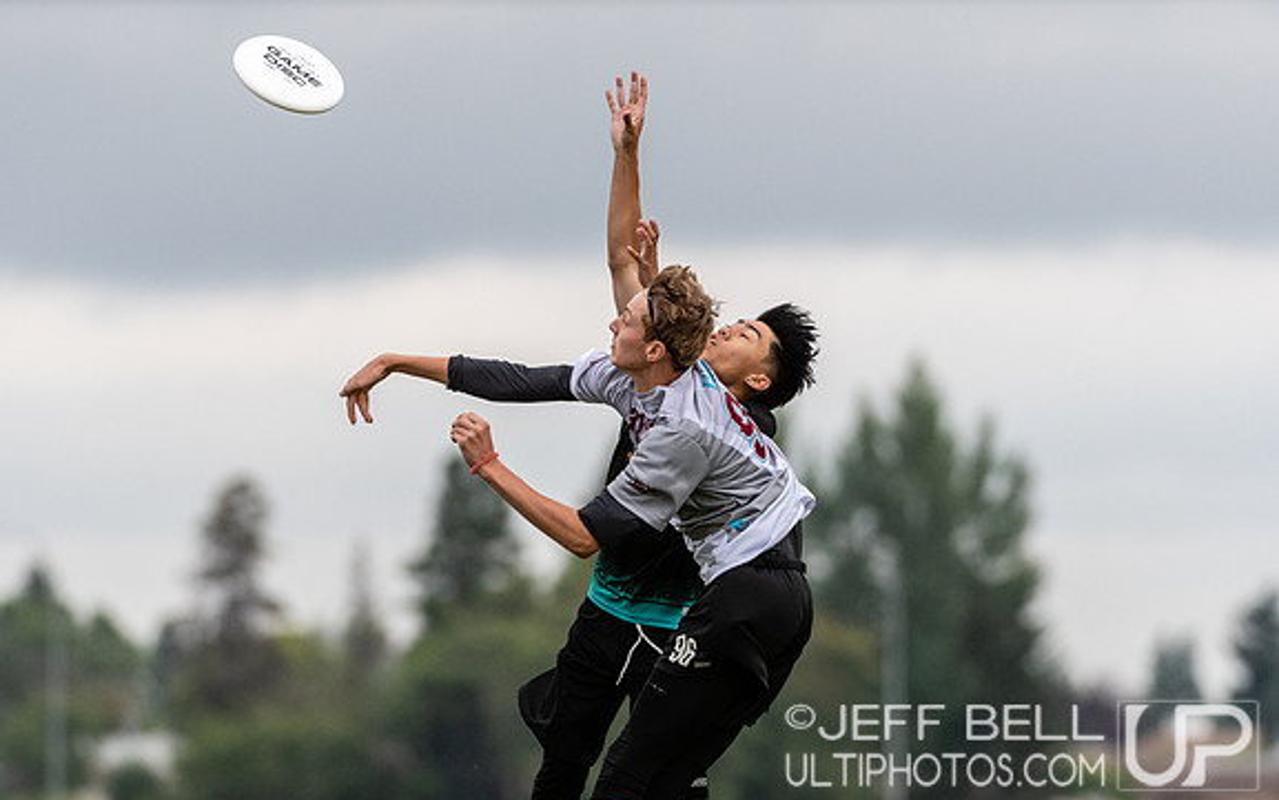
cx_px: 638
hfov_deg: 3.9
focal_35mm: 532
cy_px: 453
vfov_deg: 2.5
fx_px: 18549
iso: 1250
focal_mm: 280
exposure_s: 1/2000
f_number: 4
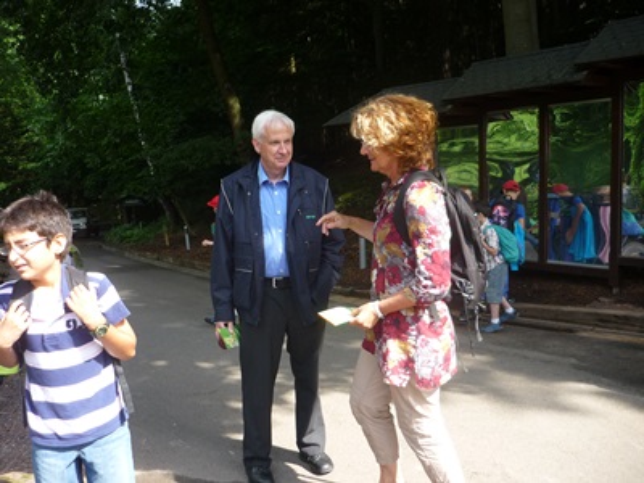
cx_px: 322
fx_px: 614
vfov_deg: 42.9
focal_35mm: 33
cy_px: 242
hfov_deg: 55.4
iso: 100
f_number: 2.8
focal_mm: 5.5
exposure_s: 1/250
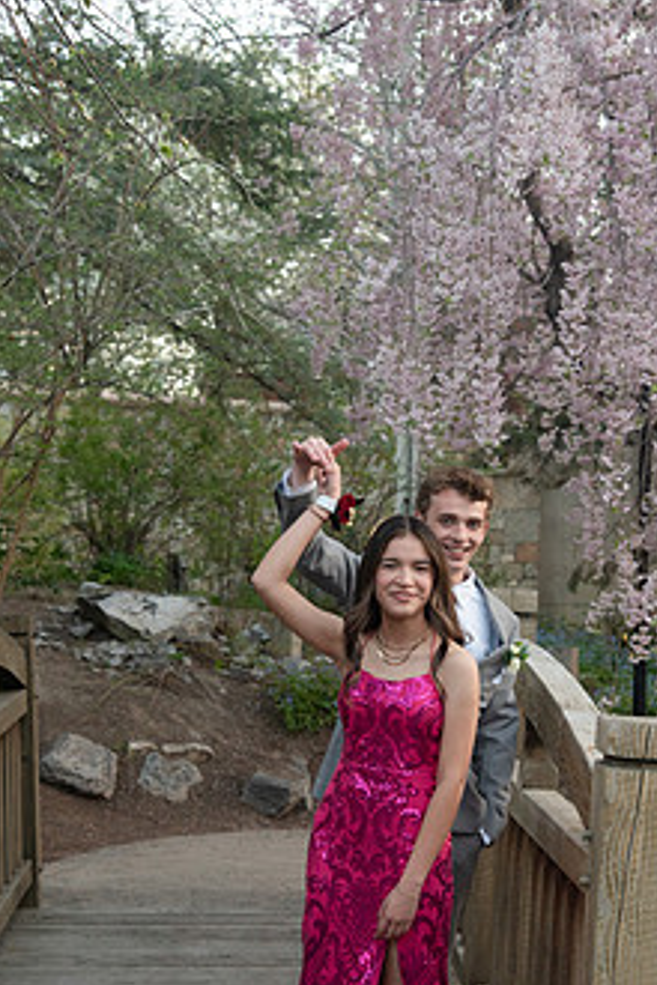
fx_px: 1943
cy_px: 615
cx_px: 415
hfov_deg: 19.2
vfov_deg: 28.4
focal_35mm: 71
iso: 800
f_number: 5.6
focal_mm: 52
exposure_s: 1/125
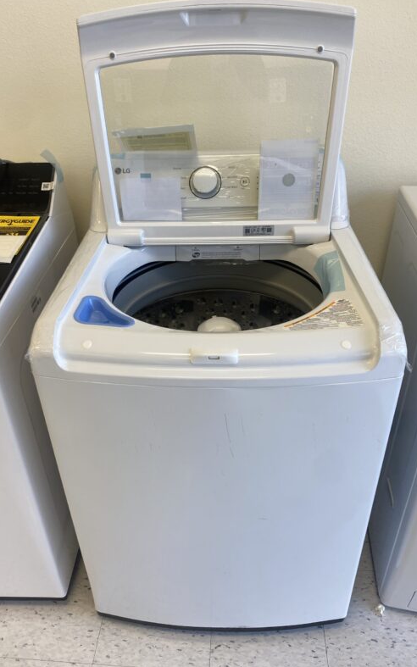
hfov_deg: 44.5
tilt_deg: -31.8
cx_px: 199
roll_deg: +1.1
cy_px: 331
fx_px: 509
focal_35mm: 28
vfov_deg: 66.5
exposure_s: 1/127
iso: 50
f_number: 1.8
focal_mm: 4.25
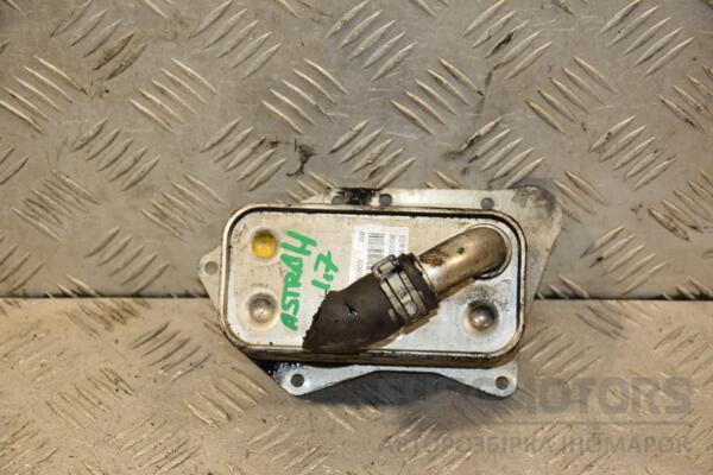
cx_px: 356
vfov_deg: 13.8
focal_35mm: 99
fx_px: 1961
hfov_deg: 20.6
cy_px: 238
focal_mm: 66
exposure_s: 1/125
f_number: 5.3
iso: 800
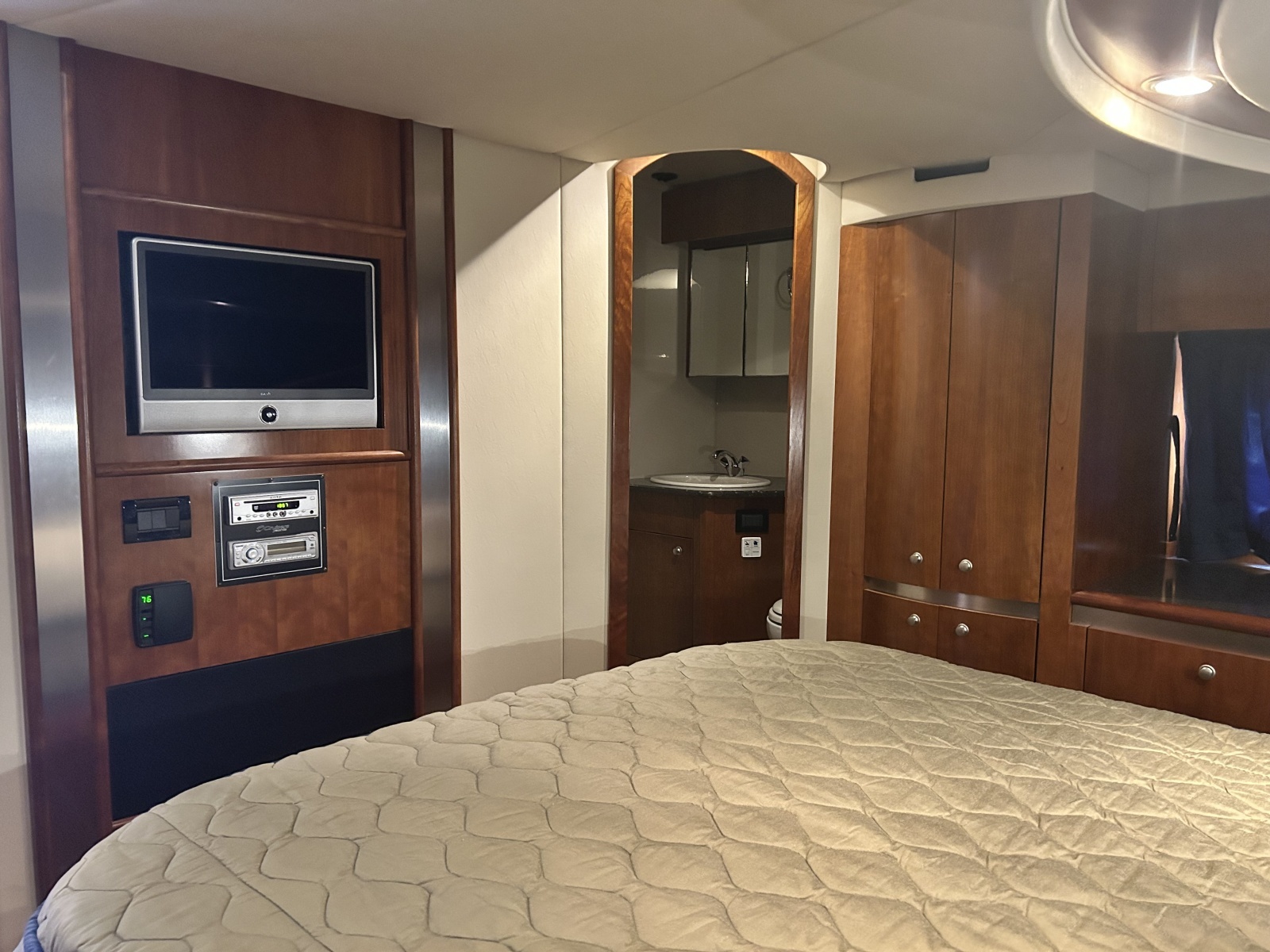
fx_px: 954
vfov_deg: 53.1
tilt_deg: -5.6
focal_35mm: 26
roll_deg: +0.8
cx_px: 635
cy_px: 476
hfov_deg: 67.3
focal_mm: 5.7
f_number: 1.5
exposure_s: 1/38
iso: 640
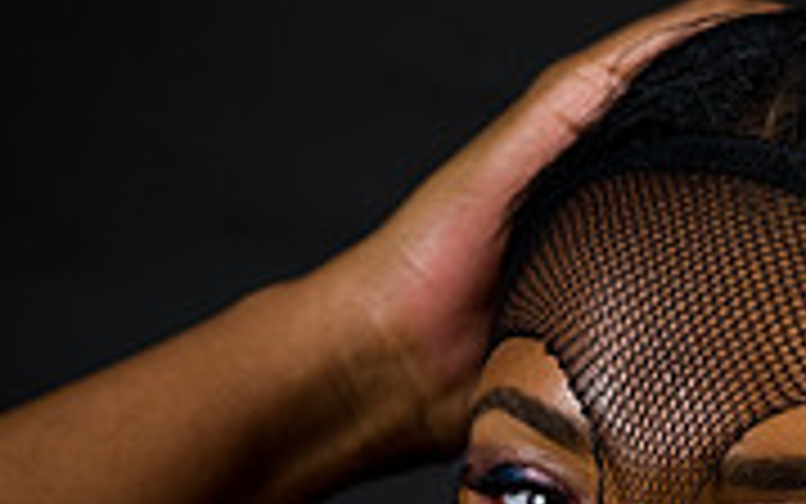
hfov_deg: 4.1
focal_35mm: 513
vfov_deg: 2.6
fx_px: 11272
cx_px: 637
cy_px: 702
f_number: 5.6
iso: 200
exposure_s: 1/125
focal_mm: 200
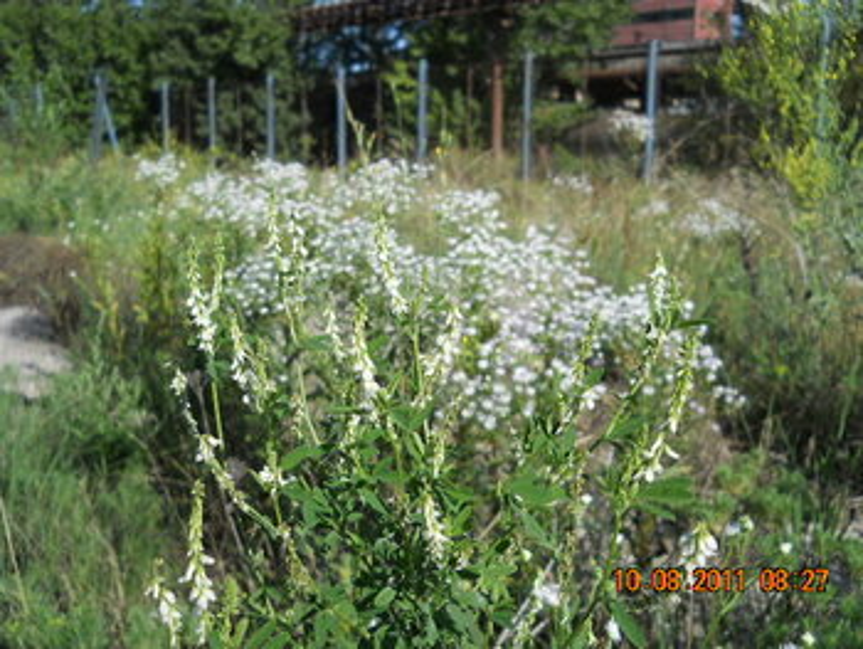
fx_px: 1023
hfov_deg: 45.7
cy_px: 324
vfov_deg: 35.2
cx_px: 432
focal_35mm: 41
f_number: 5.5
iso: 80
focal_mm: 6.72
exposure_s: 1/320
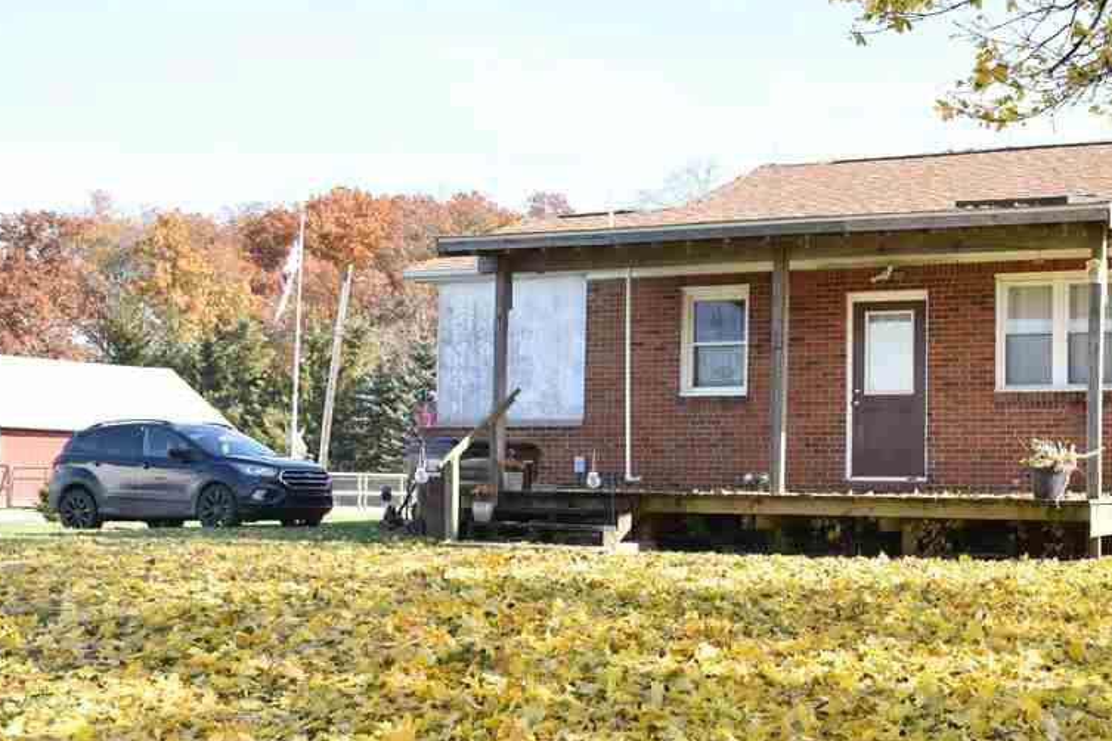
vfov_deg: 26.5
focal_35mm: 51
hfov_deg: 37.6
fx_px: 1575
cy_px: 405
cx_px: 876
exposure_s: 1/800
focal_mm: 20
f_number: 5.6
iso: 800
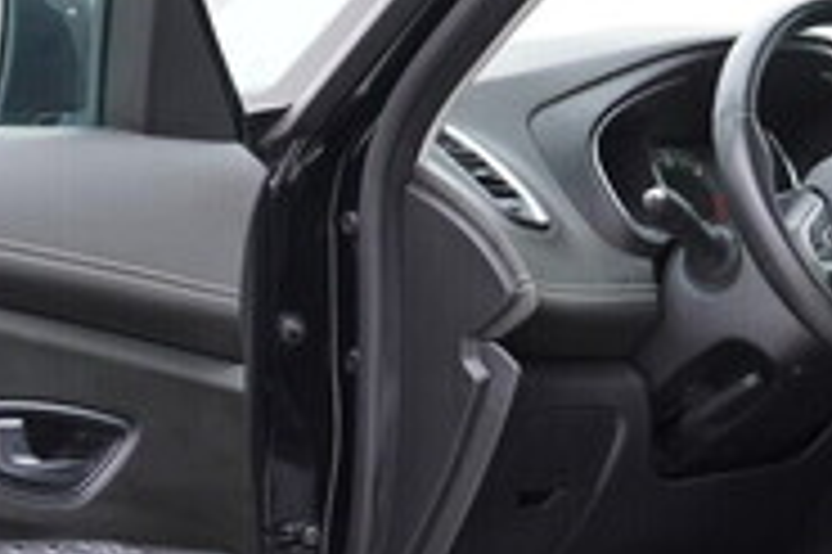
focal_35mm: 107
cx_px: 454
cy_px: 498
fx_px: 2471
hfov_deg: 19.1
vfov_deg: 12.7
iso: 160
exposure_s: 1/40
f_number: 2.8
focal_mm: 24
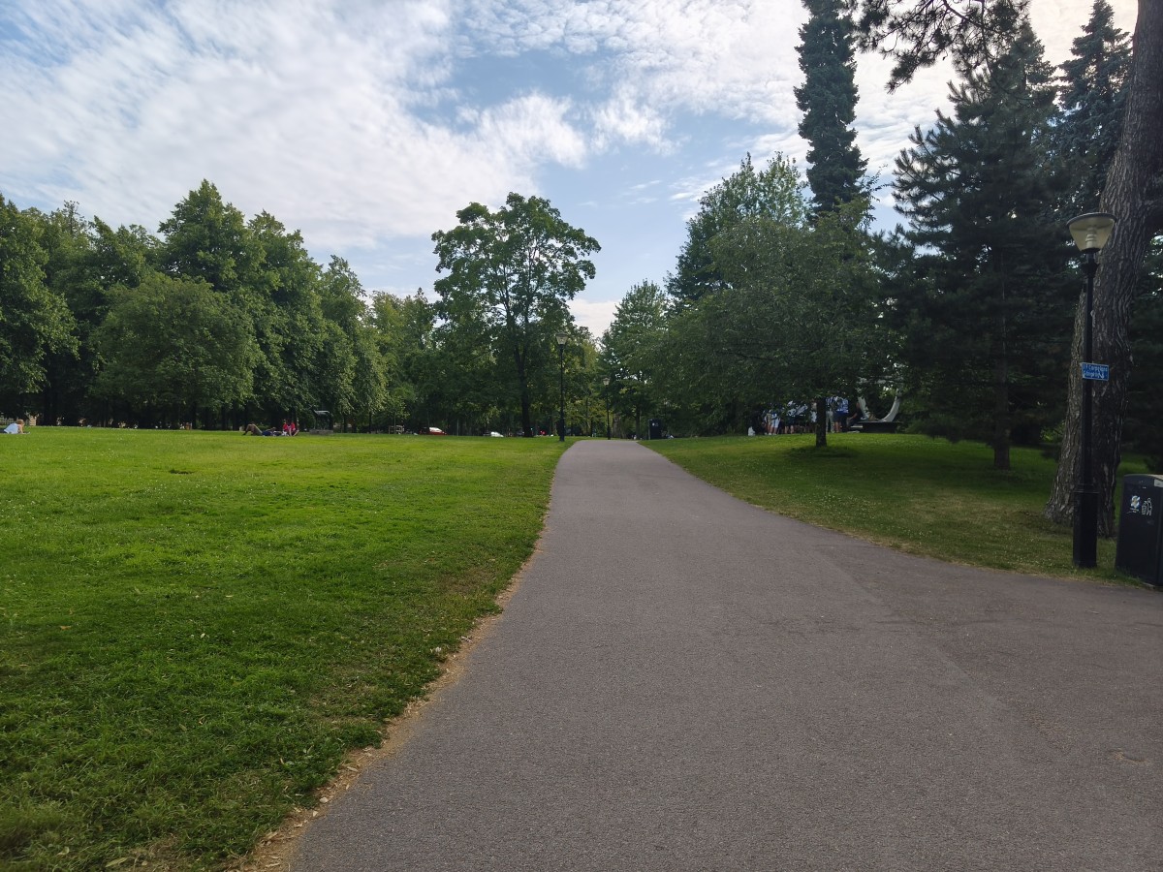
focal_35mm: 23
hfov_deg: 73.9
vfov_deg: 58.9
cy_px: 436
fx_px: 773
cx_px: 582
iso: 50
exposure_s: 1/274
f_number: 1.7
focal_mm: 6.06
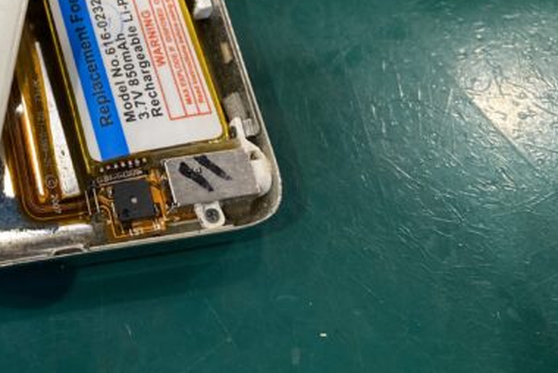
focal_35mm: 64
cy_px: -18
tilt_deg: -62.0
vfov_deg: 20.5
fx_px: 993
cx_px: -23
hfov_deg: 29.0
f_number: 1.8
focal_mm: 4.25
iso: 125
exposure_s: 1/100
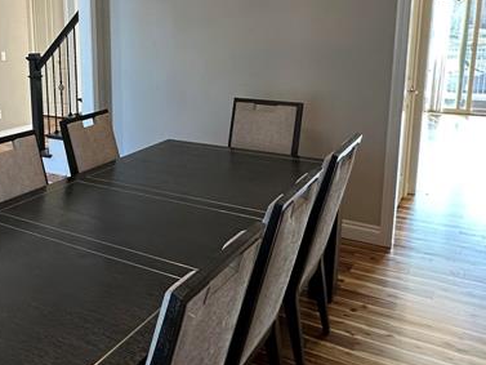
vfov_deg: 37.3
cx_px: 104
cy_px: 121
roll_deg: +1.1
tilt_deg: -10.4
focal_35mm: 38
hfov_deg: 46.6
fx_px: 534
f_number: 2.2
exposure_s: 1/60
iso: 200
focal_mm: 2.22
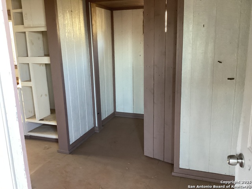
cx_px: 126
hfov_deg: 58.4
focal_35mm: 31
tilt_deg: -15.2
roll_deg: +0.8
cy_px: 94
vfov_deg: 45.4
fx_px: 226
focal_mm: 3.3
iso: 250
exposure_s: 1/60
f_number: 2.4
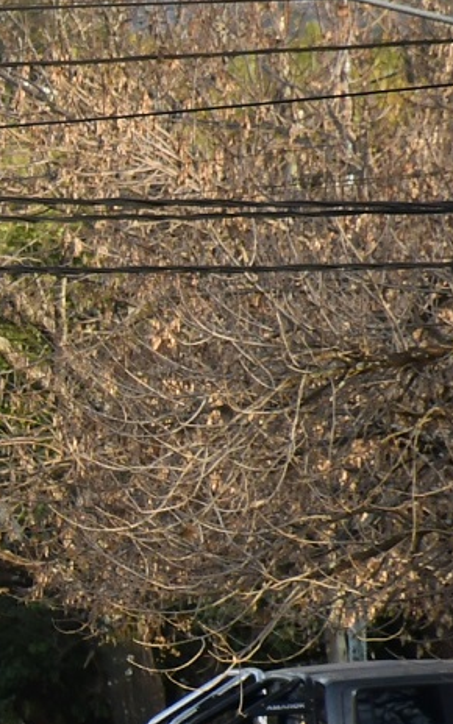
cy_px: 514
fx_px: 18232
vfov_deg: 2.3
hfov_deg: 1.4
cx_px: -764
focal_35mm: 923
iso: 200
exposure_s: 1/320
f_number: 5.6
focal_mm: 140
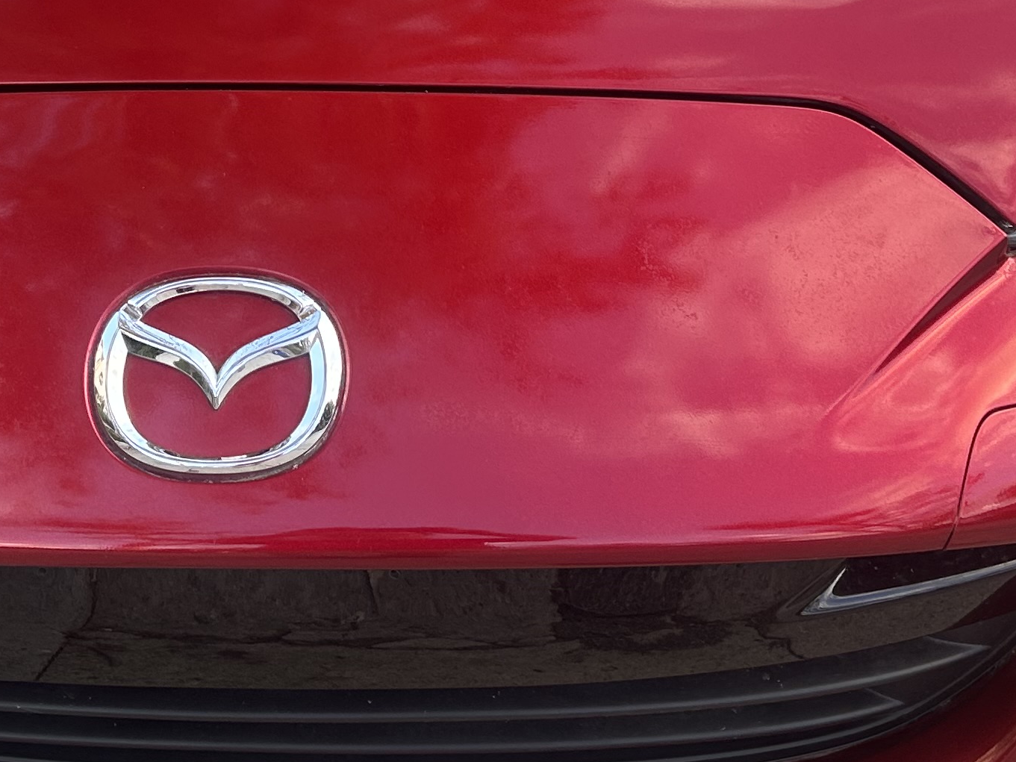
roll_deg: +0.4
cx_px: 337
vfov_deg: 18.4
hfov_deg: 25.2
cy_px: -94
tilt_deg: -29.1
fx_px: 2260
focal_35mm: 77
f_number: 1.5
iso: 40
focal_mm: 5.7
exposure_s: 1/159
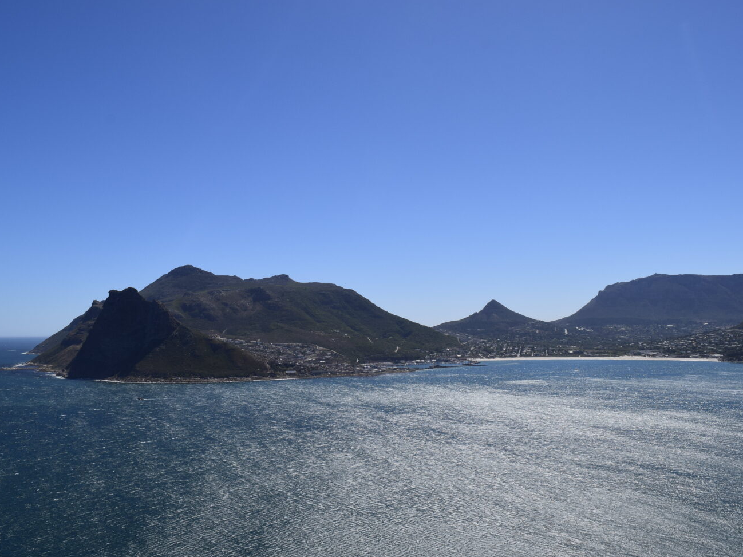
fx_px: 644
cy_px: 285
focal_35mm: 30
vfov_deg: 46.8
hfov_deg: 59.9
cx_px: 349
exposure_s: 1/500
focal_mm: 18
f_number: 11
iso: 200
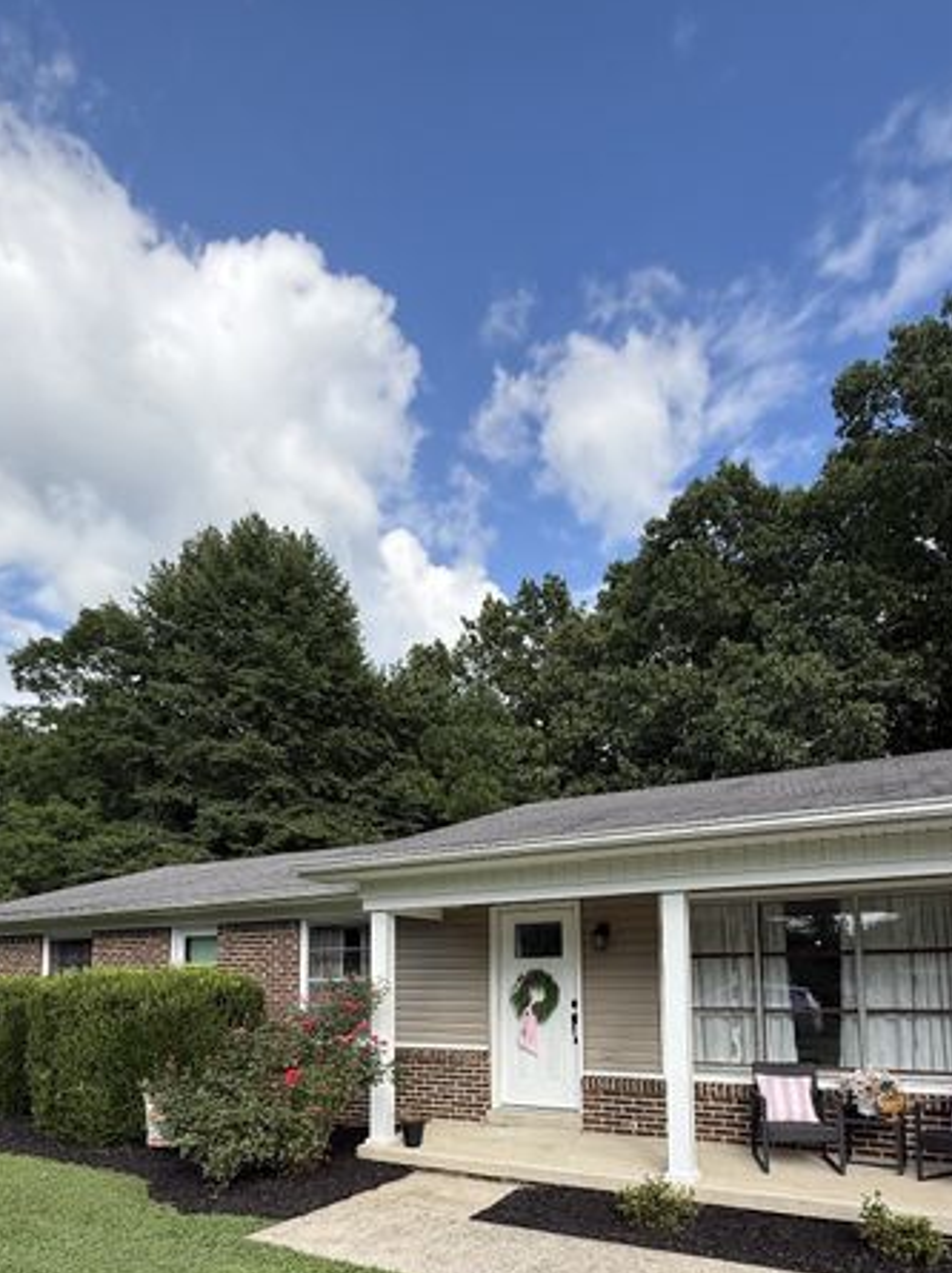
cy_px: 923
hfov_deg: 63.3
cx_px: 497
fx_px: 771
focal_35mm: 21
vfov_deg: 74.5
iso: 64
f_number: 2.2
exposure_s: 1/1001
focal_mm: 2.22
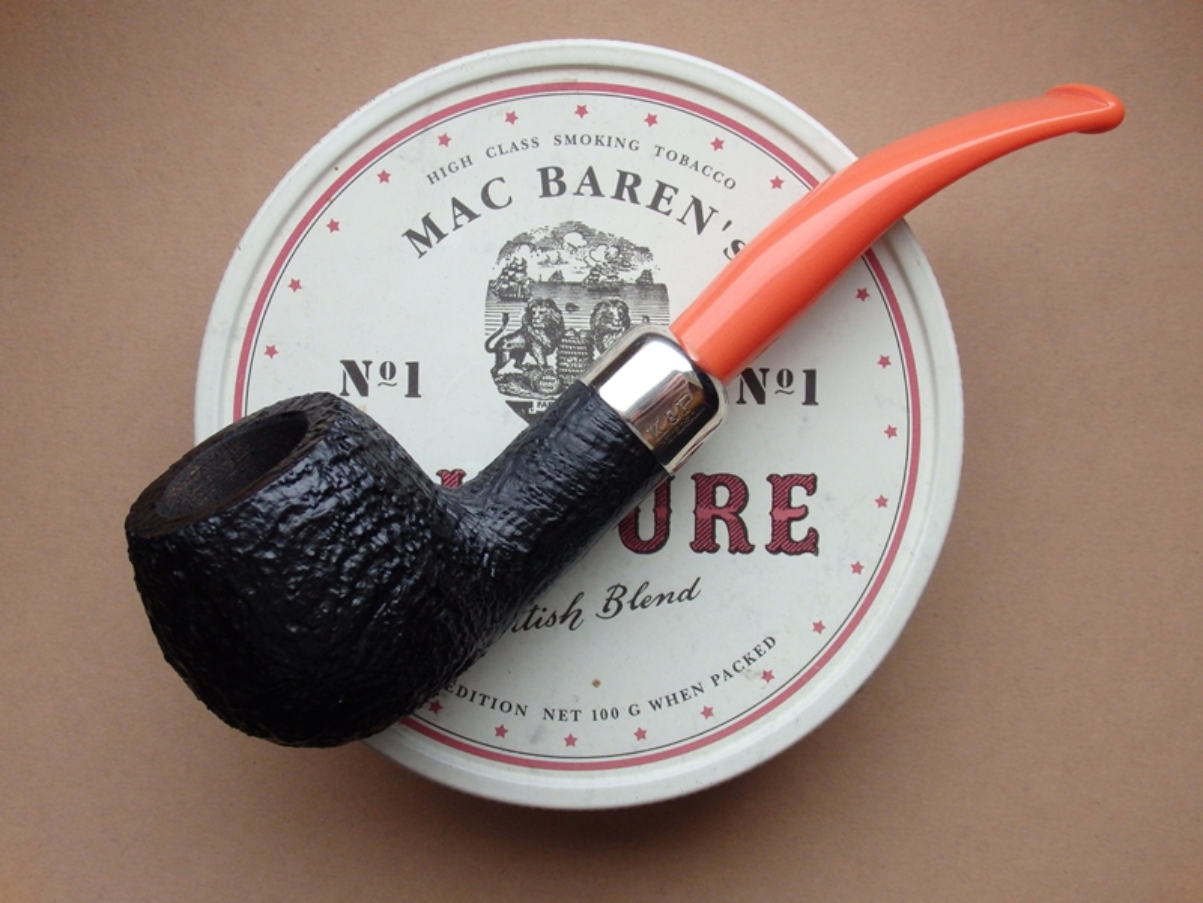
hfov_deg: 42.1
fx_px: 1564
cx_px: 602
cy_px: 452
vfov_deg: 32.2
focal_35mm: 45
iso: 500
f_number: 3.8
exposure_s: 1/50
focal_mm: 8
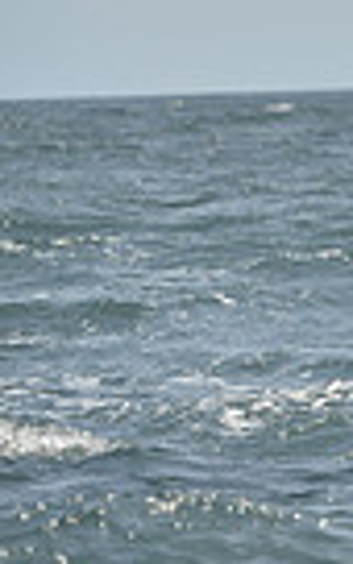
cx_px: 1163
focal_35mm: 870
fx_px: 13392
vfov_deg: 2.4
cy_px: 39
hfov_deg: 1.5
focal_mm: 200
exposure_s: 1/1000
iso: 280
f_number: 7.1
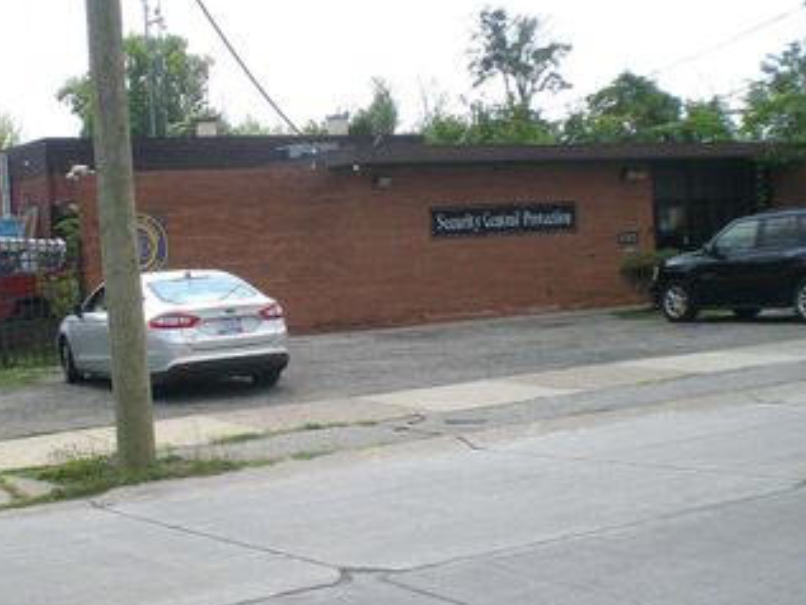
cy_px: 286
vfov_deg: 24.4
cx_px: 295
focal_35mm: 60
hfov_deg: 32.0
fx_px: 1398
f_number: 4.6
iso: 50
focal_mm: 6.3
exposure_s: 1/428
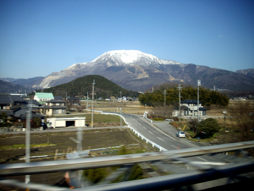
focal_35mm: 37
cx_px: 127
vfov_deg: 38.7
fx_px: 272
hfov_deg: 50.1
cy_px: 96
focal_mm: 6.2
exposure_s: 1/250
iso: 80
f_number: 5.6
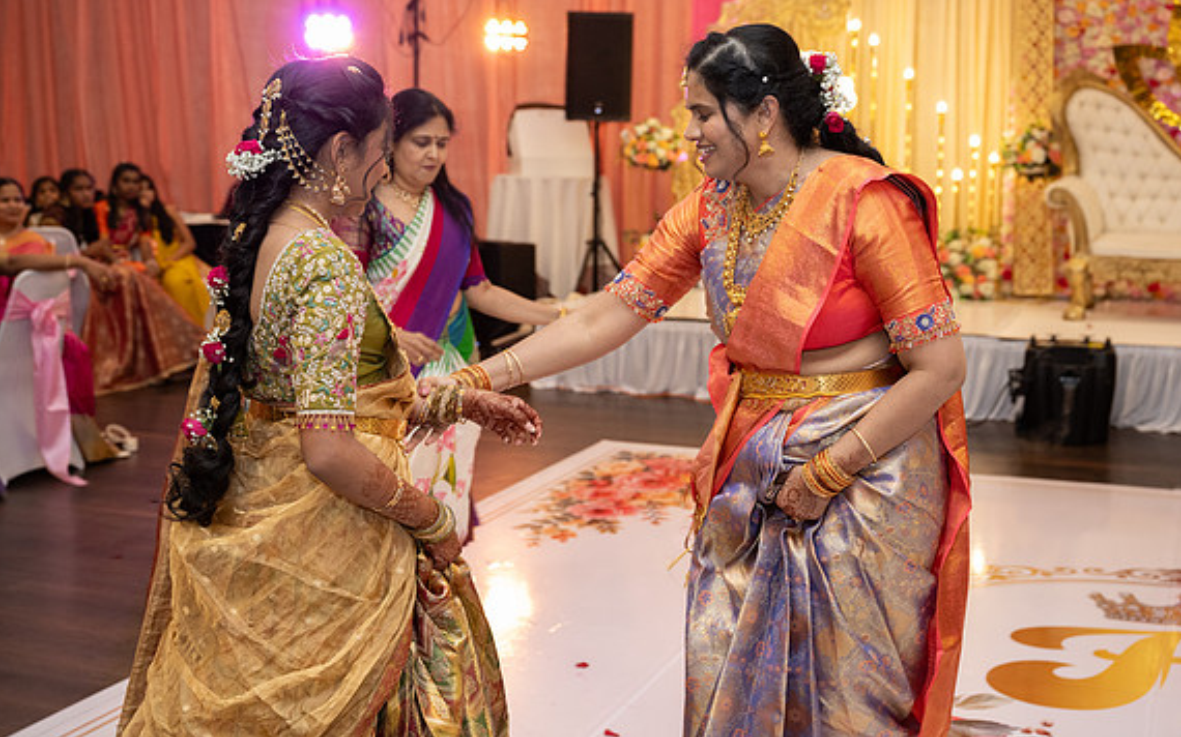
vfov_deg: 26.9
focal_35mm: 48
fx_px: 1545
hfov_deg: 41.8
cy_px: 345
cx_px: 584
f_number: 4
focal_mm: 46
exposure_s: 1/160
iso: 1250
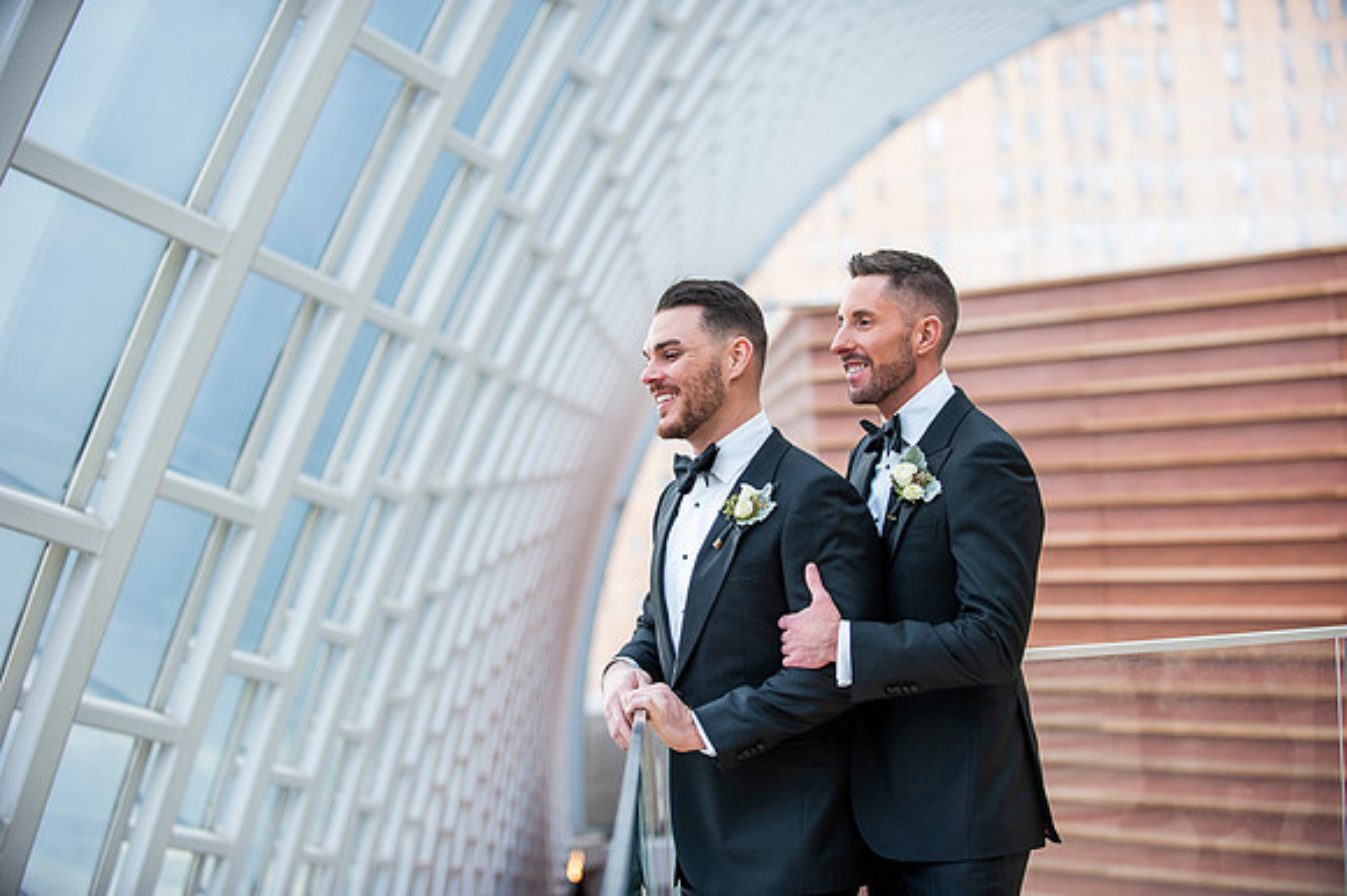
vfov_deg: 19.4
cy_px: 448
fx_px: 2618
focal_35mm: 70
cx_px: 674
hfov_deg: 28.9
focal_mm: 70
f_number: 2.8
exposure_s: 1/500
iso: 800
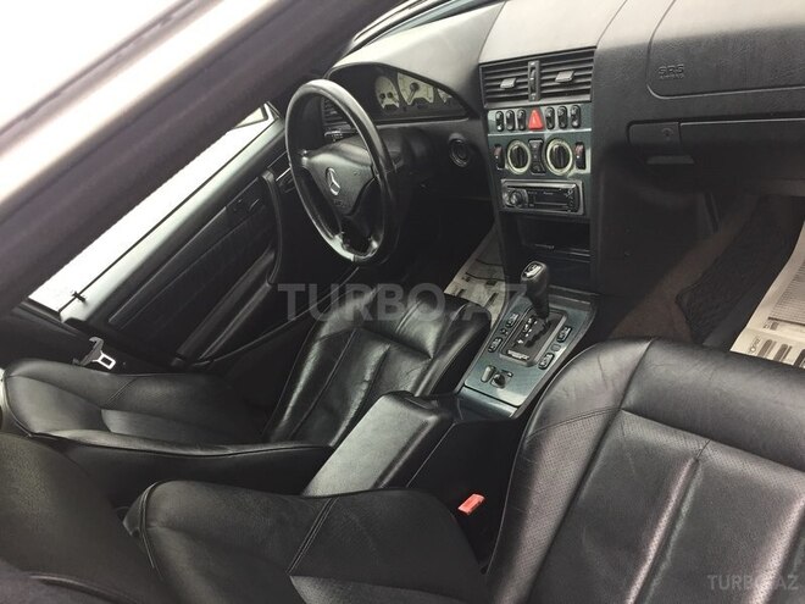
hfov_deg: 61.7
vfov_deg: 48.2
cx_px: 402
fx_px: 674
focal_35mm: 29
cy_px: 302
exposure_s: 1/33
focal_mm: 4.15
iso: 64
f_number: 2.2
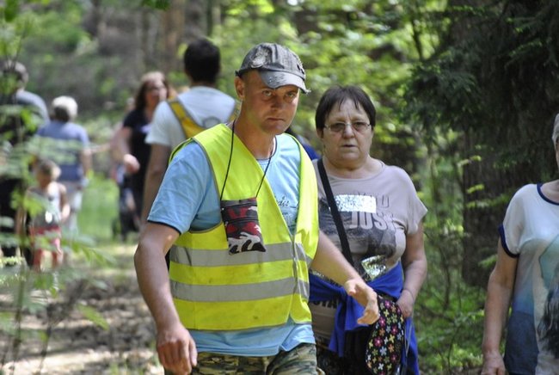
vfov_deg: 4.6
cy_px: 188
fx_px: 4667
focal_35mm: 300
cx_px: 280
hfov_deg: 6.9
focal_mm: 200
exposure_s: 1/160
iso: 800
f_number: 5.6
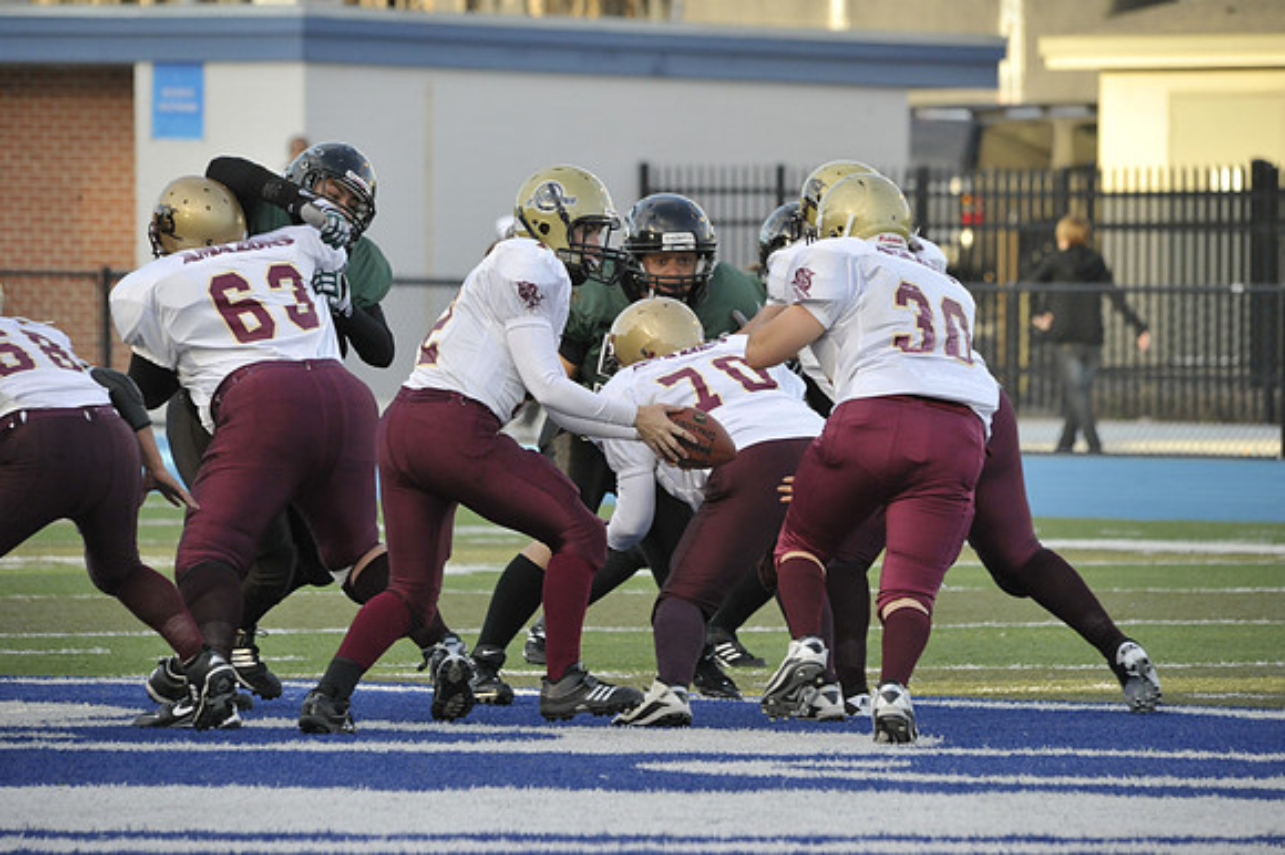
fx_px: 16053
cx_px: 642
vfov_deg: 3.1
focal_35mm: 450
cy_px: 428
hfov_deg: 4.6
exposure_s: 1/1000
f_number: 10
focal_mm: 450
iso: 4000
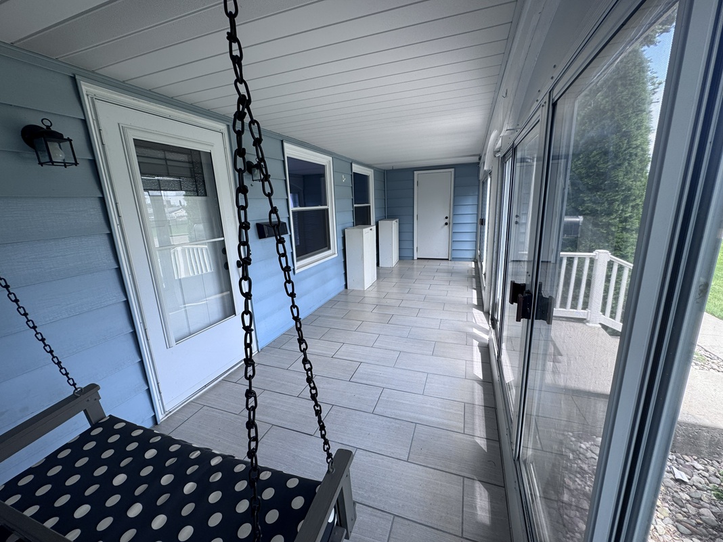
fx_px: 292
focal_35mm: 14
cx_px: 362
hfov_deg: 102.1
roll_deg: +2.0
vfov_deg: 85.7
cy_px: 271
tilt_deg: -13.6
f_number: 2.2
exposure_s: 1/235
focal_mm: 2.22
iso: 40
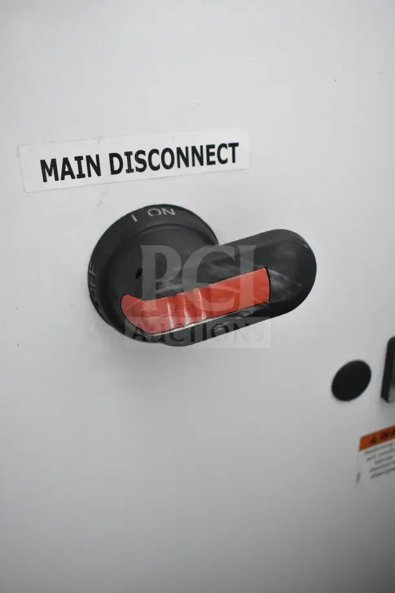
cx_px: 198
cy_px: 296
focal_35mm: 30
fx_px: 494
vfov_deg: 61.9
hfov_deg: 43.6
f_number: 3.8
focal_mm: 20
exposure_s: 1/60
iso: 6400
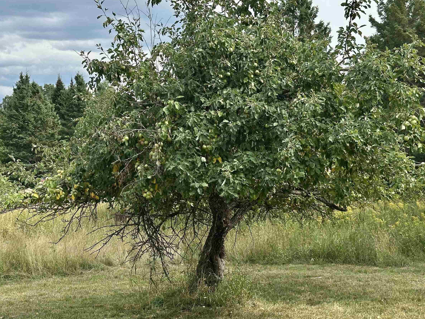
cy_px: 166
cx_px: 215
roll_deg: +0.7
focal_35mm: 62
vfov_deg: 23.7
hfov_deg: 31.2
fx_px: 761
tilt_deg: -1.5
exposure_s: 1/2469
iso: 64
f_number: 1.78
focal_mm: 6.86
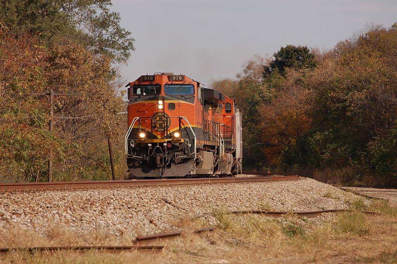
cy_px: 132
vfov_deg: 4.6
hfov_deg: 6.9
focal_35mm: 300
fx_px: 3306
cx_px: 198
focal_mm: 200
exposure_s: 1/500
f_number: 11
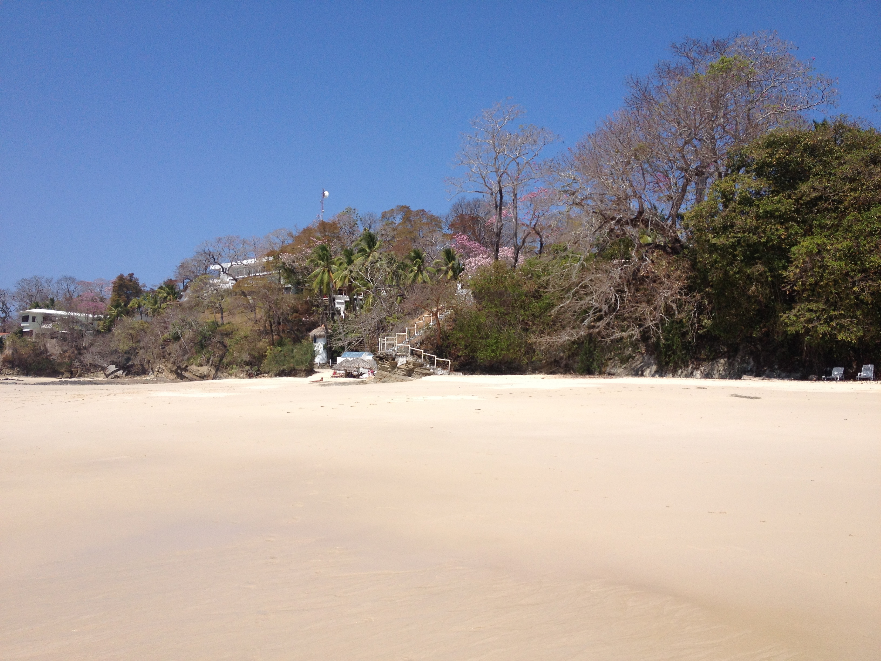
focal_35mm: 35
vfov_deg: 40.7
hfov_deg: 52.6
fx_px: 891
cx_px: 440
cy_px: 330
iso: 50
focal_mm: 4.28
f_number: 2.4
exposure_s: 1/2762
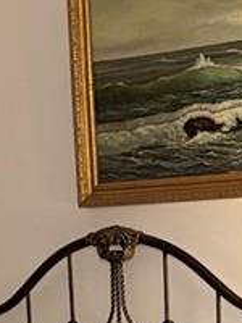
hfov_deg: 10.3
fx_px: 1342
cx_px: 73
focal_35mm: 144
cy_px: 554
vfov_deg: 12.7
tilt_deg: -10.1
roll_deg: +0.9
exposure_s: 1/60
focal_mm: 6.76
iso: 500
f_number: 1.78
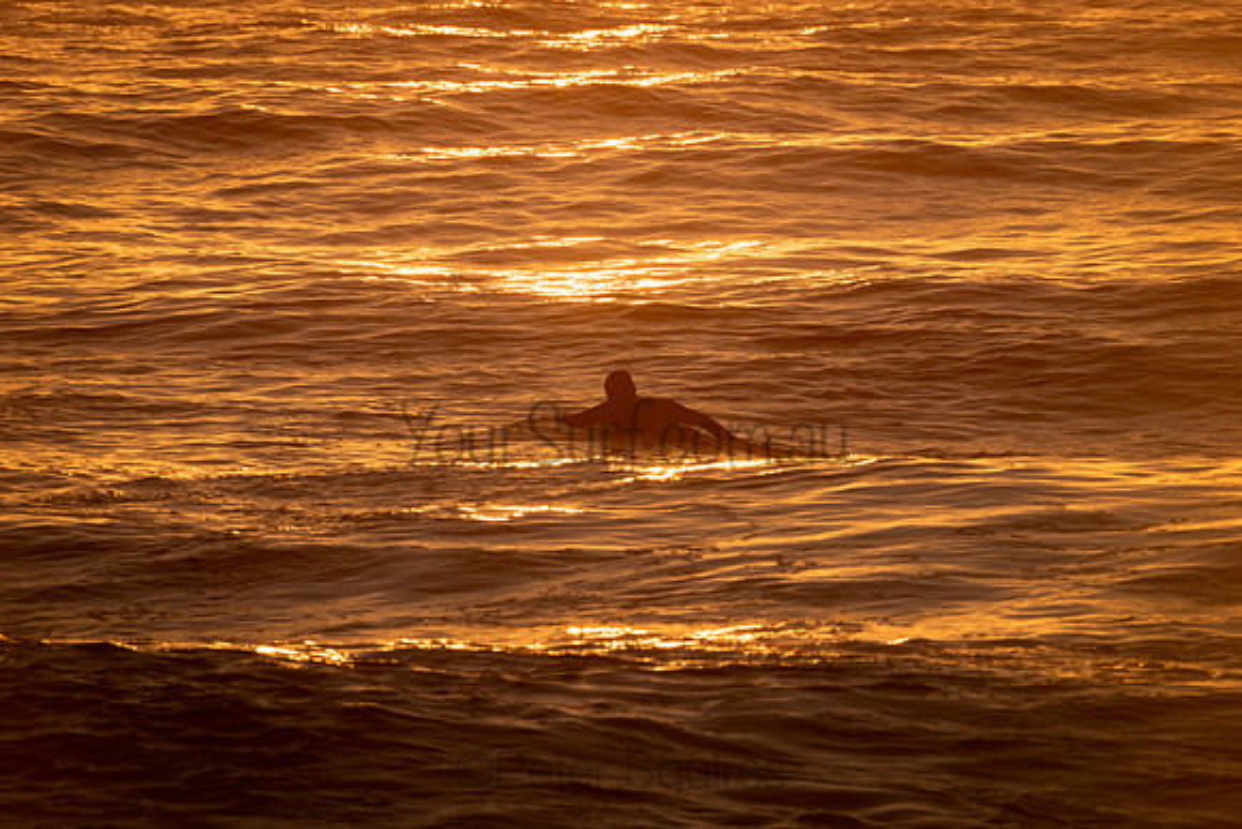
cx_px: 621
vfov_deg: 2.8
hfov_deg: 4.1
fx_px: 17253
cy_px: 414
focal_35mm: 500
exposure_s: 1/320
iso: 64
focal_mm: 500
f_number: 13
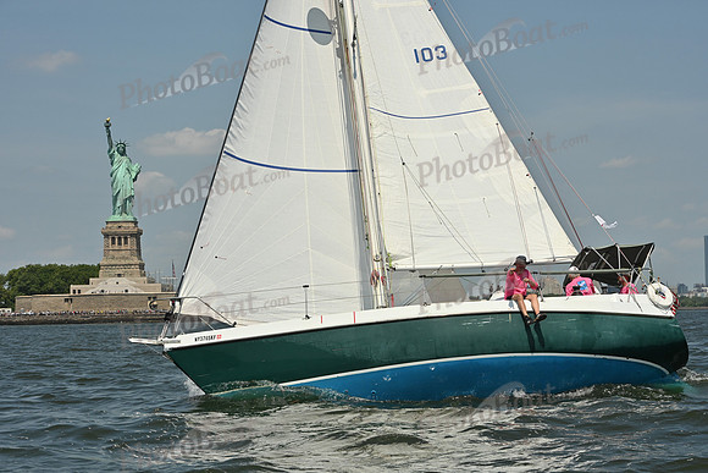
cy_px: 236
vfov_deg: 16.1
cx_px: 354
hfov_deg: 23.9
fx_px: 1672
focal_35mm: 85
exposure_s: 1/1600
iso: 320
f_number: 13
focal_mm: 85
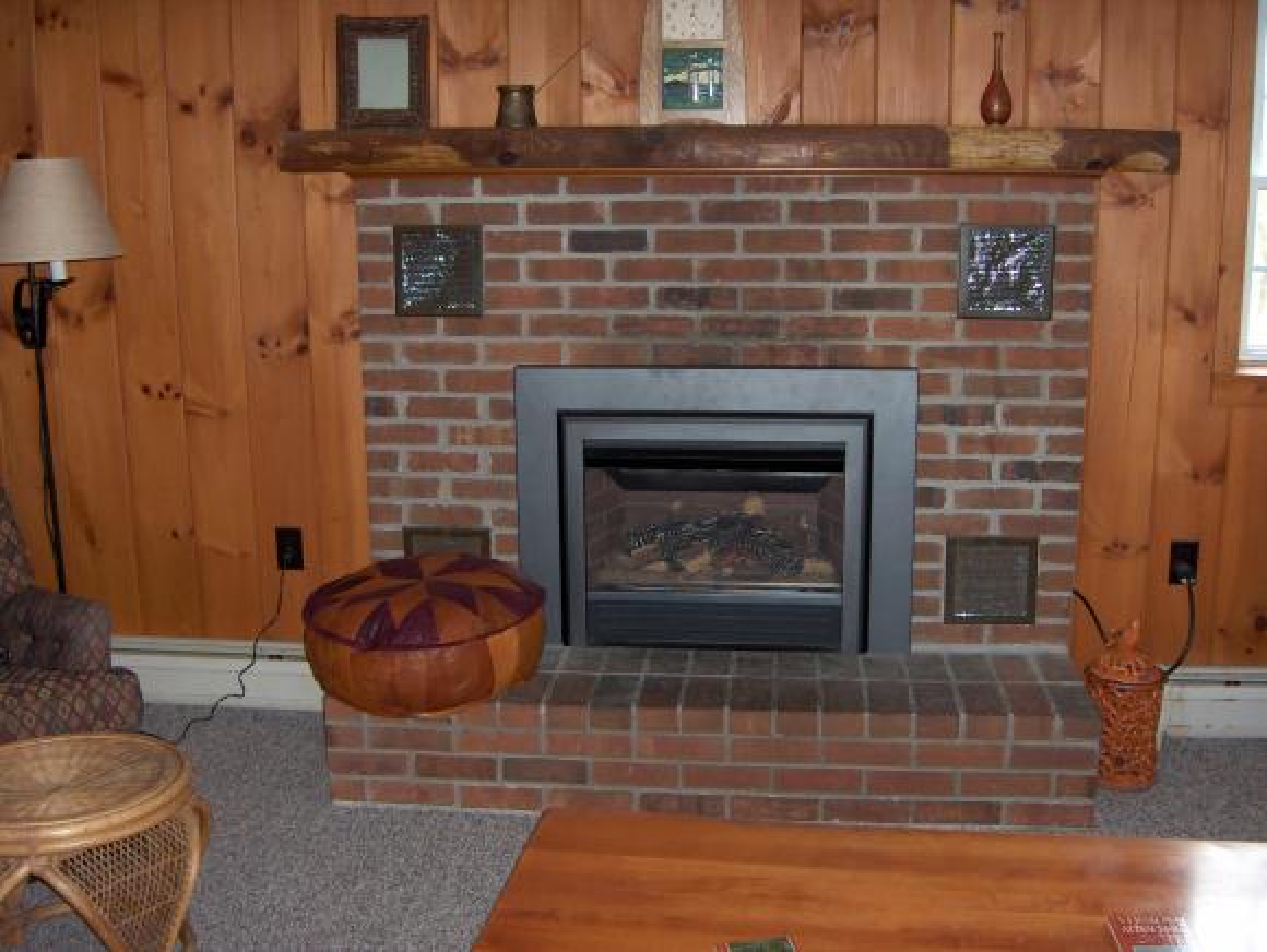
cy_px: 476
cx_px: 634
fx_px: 1429
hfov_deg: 47.8
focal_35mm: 39
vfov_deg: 36.9
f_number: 2.8
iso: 100
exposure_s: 1/60
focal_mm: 8
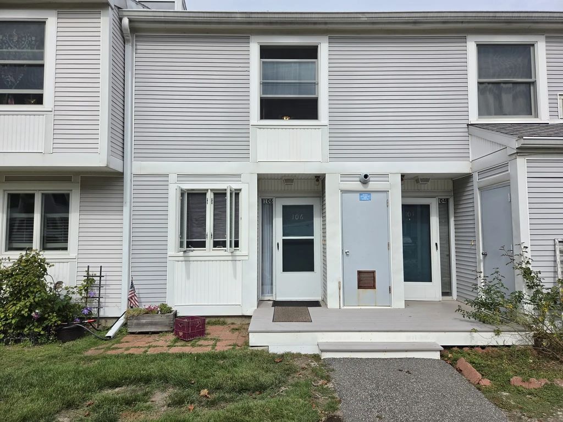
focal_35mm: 23
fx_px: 374
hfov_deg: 73.9
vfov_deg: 58.9
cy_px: 211
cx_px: 282
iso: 80
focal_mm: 5.4
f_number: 1.8
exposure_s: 1/6836
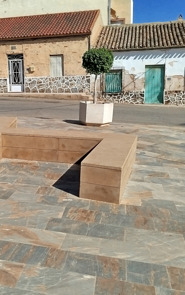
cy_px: 136
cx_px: 38
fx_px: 307
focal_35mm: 38
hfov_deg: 32.7
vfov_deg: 51.5
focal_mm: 5.31
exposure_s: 1/1327
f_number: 1.7
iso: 50
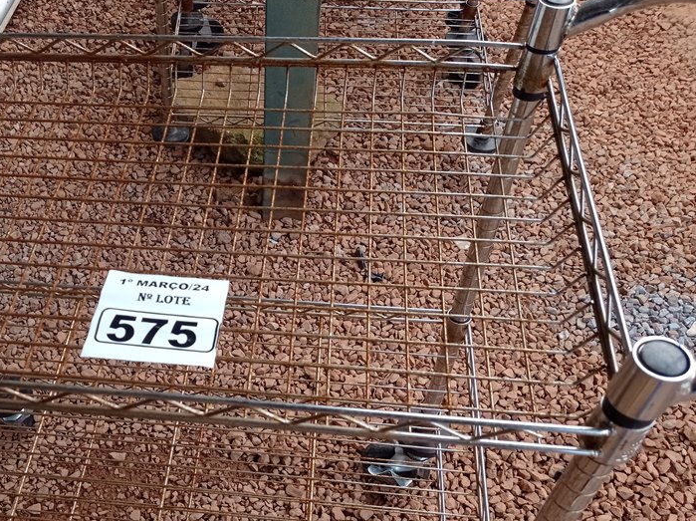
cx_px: 203
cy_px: 377
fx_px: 824
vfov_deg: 34.5
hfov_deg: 44.7
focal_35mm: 41
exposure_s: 1/192
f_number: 1.79
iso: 100
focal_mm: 4.7
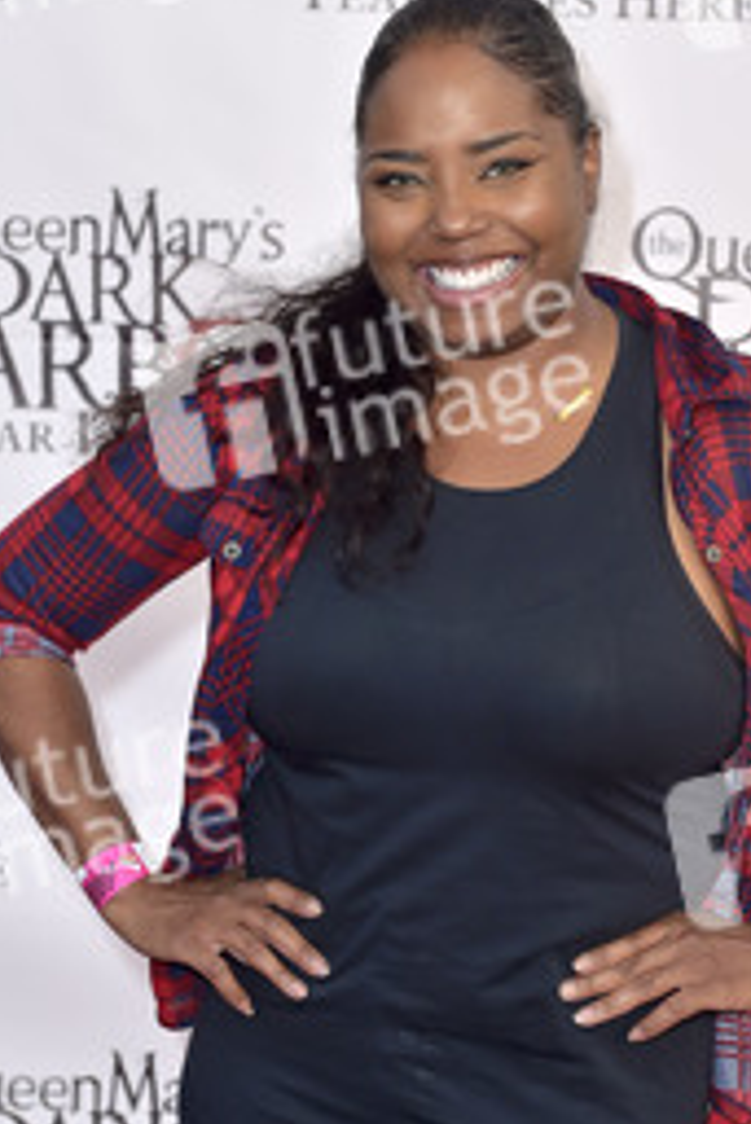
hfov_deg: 13.3
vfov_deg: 19.8
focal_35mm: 103
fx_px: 3218
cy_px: 606
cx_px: 494
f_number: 5.6
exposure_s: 1/250
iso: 250
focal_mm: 66
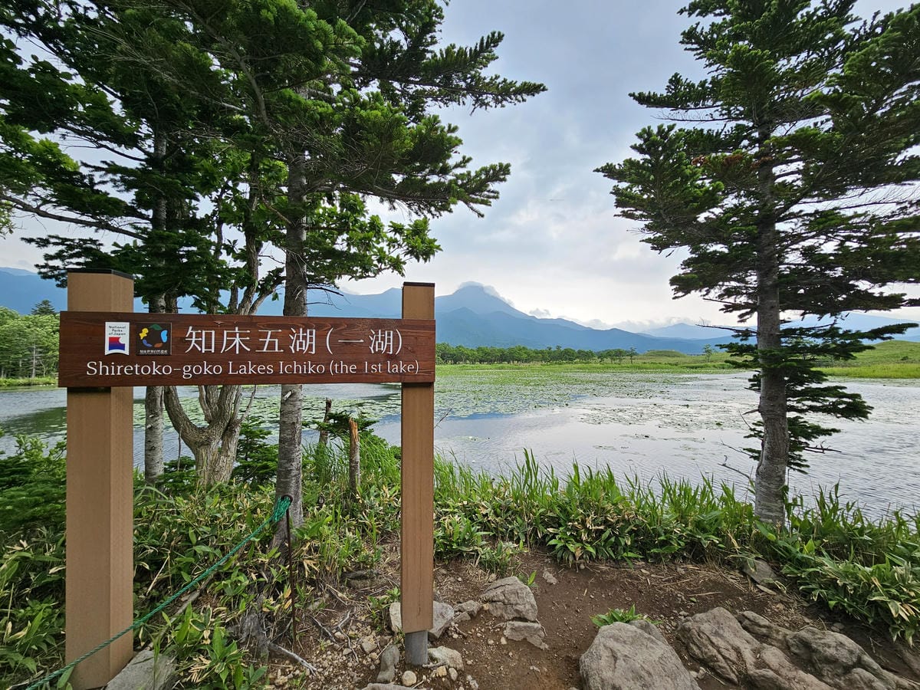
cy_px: 345
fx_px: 346
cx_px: 460
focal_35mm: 13
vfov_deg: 89.9
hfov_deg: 106.2
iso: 50
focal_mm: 2.2
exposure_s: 1/425
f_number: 2.2
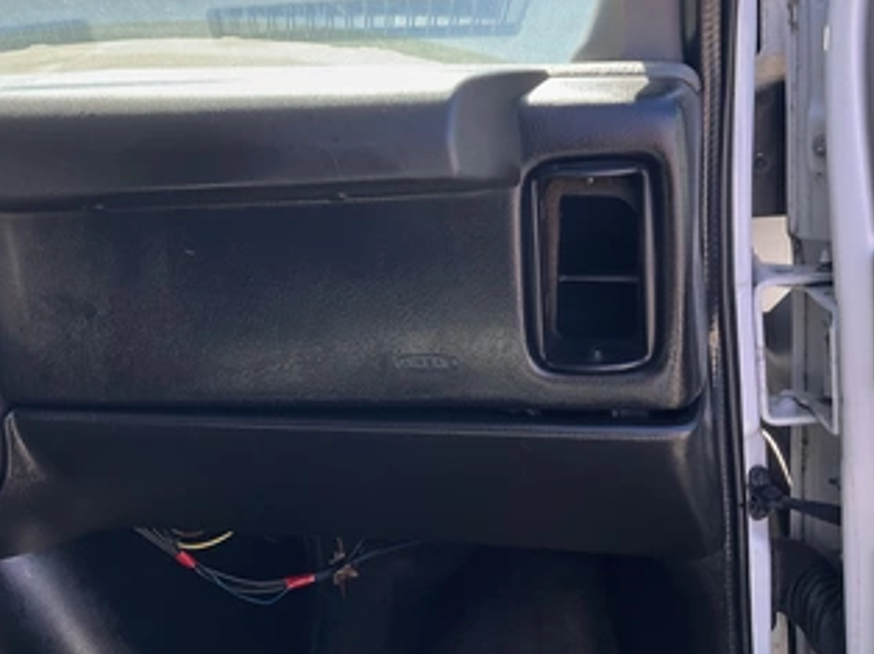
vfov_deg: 38.5
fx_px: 933
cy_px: 281
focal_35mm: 37
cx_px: 353
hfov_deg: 49.9
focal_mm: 3
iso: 25
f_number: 1.8
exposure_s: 1/192
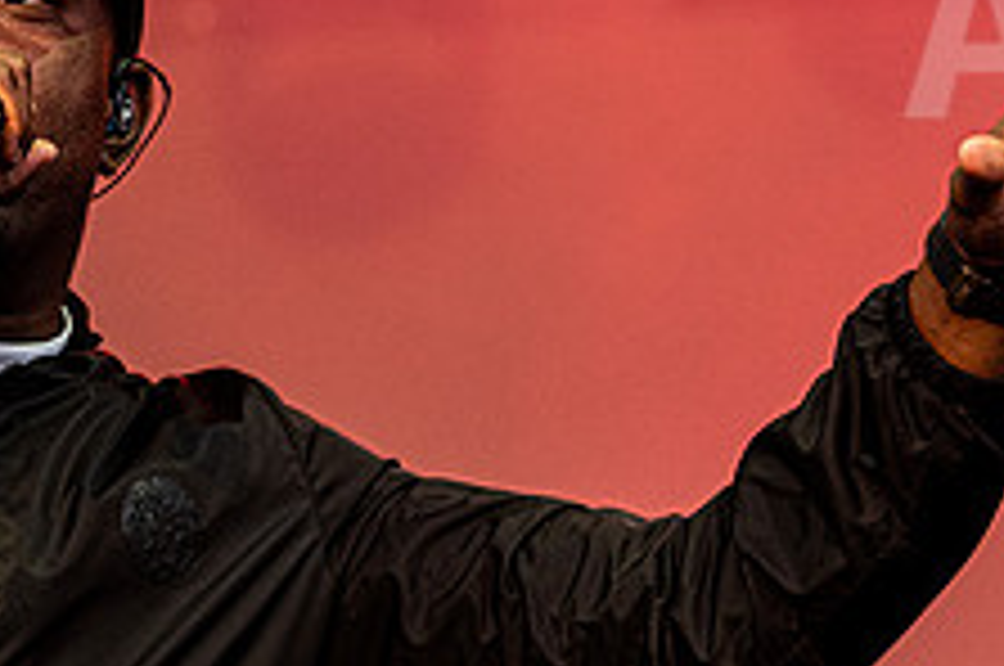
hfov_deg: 4.3
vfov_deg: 2.8
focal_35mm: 481
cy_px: 199
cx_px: 29
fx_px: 13395
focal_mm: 130
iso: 900
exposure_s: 1/500
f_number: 5
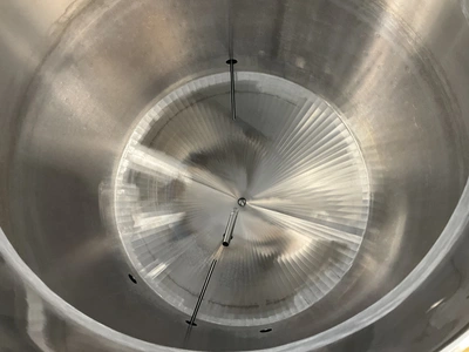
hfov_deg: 61.7
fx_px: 393
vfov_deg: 48.2
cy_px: 176
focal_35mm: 29
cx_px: 234
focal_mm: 3
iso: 200
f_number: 1.8
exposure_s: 1/60
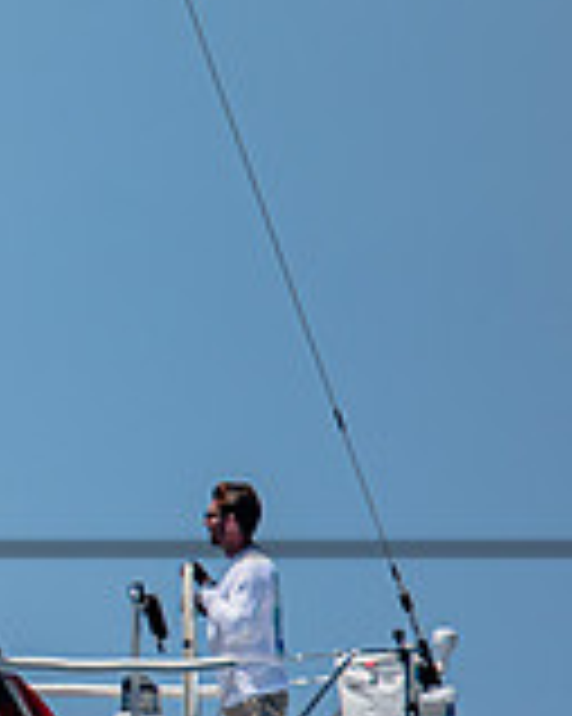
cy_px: 655
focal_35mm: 2052
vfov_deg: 0.9
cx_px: -716
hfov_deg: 0.8
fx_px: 43465
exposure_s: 1/1600
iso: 200
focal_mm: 400
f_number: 5.6
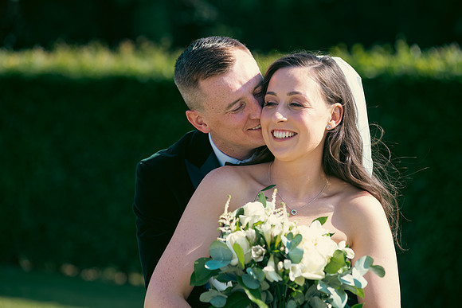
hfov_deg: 16.4
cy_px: 154
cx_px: 231
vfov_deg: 11.0
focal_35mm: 125
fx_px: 1604
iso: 200
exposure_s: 1/640
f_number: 3.5
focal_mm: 125
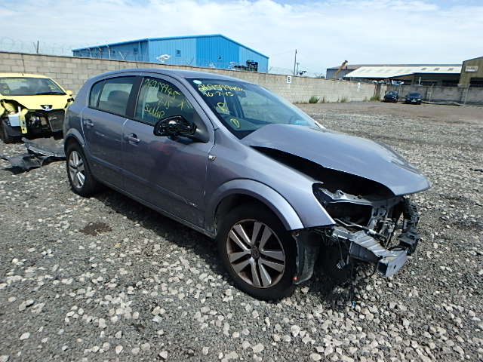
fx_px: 293
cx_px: 242
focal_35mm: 21
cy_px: 181
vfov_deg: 63.4
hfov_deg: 79.0
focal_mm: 3.7
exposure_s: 1/1000
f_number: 3.5
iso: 125
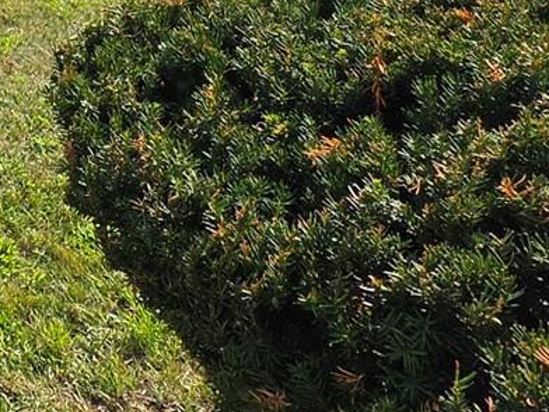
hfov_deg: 21.5
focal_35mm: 68
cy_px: -263
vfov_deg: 18.3
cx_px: -370
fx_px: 1078
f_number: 1.9
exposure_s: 1/2443
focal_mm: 2.2
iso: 32
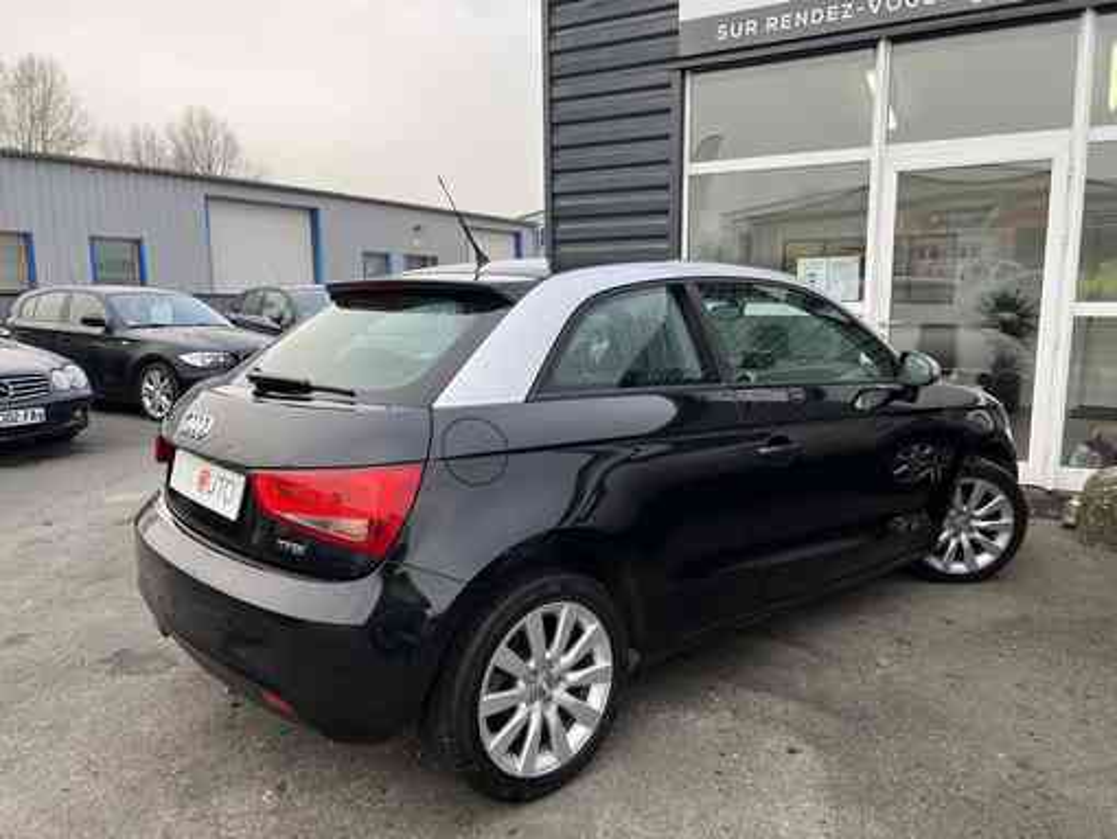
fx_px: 839
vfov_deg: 53.1
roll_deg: +0.2
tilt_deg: -8.5
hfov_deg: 67.3
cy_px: 420
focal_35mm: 26
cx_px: 558
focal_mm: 5.7
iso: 50
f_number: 1.5
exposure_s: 1/518
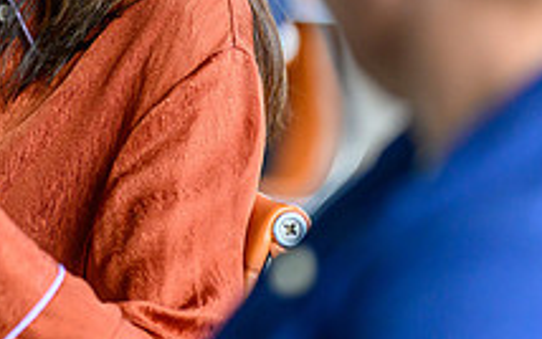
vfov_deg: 3.5
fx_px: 5527
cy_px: -62
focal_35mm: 374
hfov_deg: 5.6
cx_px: -134
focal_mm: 135
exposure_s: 1/1000
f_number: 1.8
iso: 800
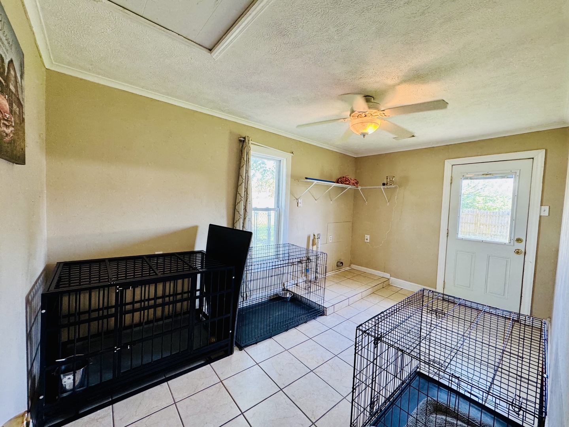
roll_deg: -2.4
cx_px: 284
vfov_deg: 85.7
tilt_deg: -3.2
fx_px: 230
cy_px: 214
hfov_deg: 102.1
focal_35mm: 14
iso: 200
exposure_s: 1/60
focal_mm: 2.22
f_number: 2.2
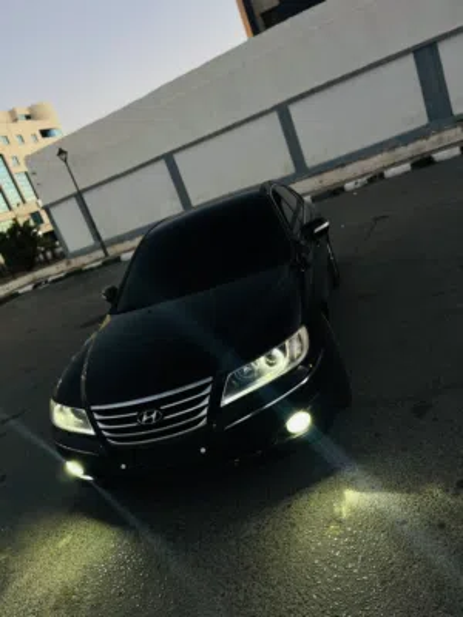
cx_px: 232
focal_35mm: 26
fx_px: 464
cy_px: 308
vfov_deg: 67.3
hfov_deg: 53.1
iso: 125
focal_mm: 5.1
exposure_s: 1/50
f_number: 1.6
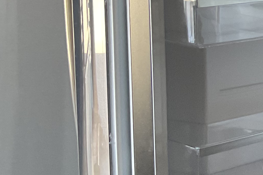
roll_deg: -1.2
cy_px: 13
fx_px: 869
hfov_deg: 14.8
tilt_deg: -5.8
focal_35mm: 119
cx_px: 488
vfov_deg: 11.4
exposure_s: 1/60
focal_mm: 3
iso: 80
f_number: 1.8
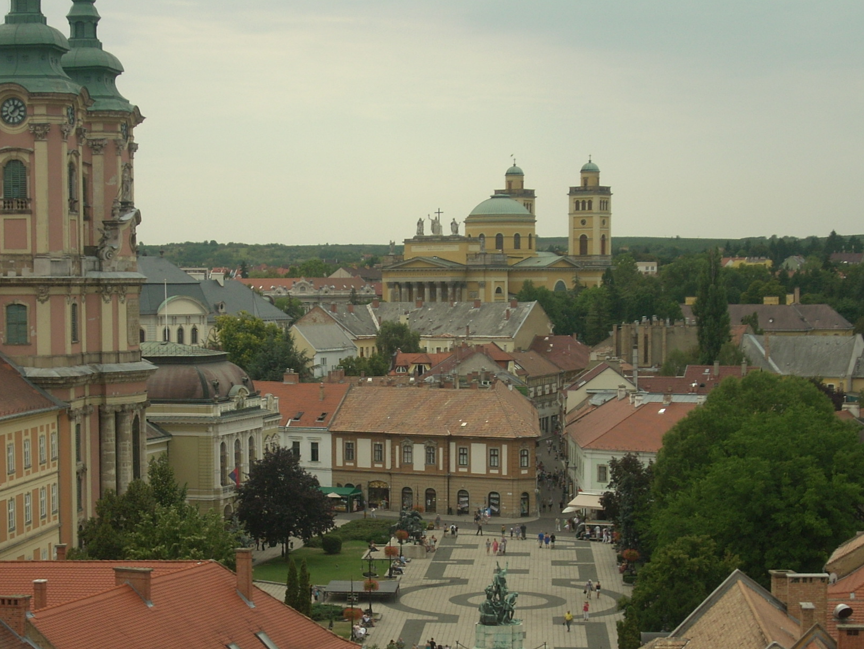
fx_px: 2047
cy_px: 373
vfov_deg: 18.0
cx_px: 359
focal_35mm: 82
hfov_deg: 23.8
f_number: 7.6
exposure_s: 1/177
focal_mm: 10.7
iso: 64
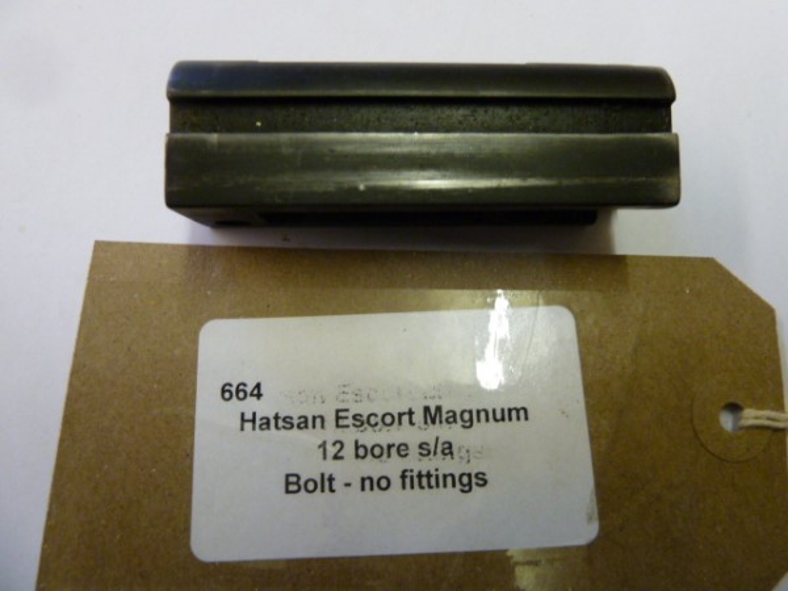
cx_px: 394
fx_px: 569
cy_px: 296
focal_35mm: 25
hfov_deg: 69.4
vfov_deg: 54.9
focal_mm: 4.1
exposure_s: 1/30
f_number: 3.3
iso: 400
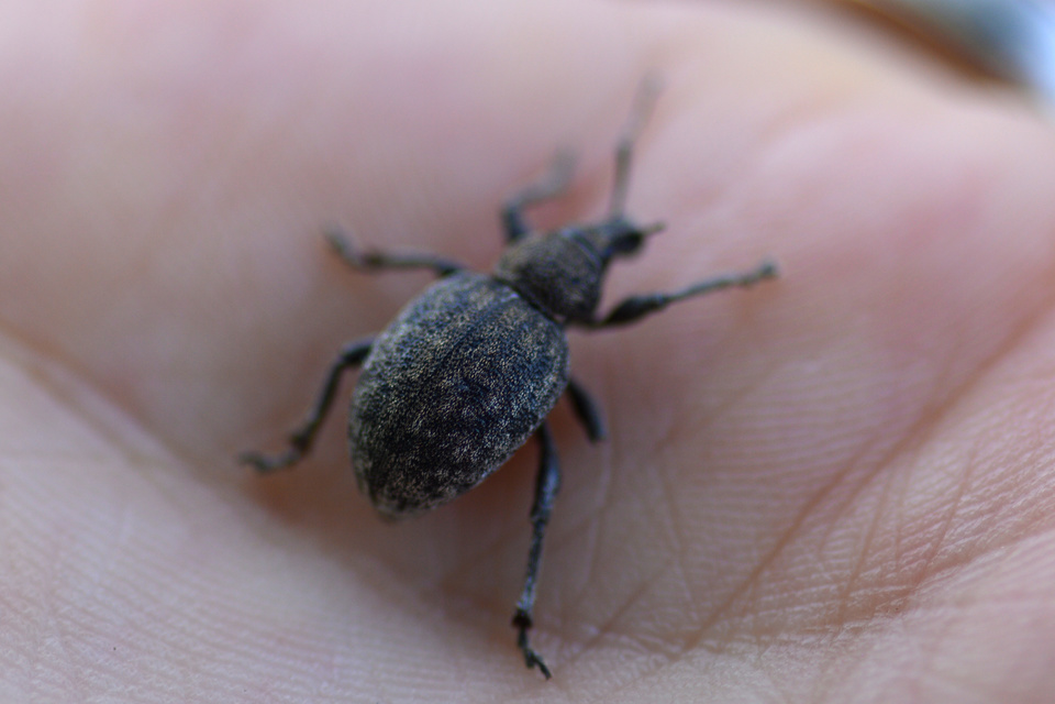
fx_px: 4395
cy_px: 352
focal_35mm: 150
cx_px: 528
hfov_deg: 13.7
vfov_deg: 9.1
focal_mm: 100
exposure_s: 1/200
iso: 100
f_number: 4.5
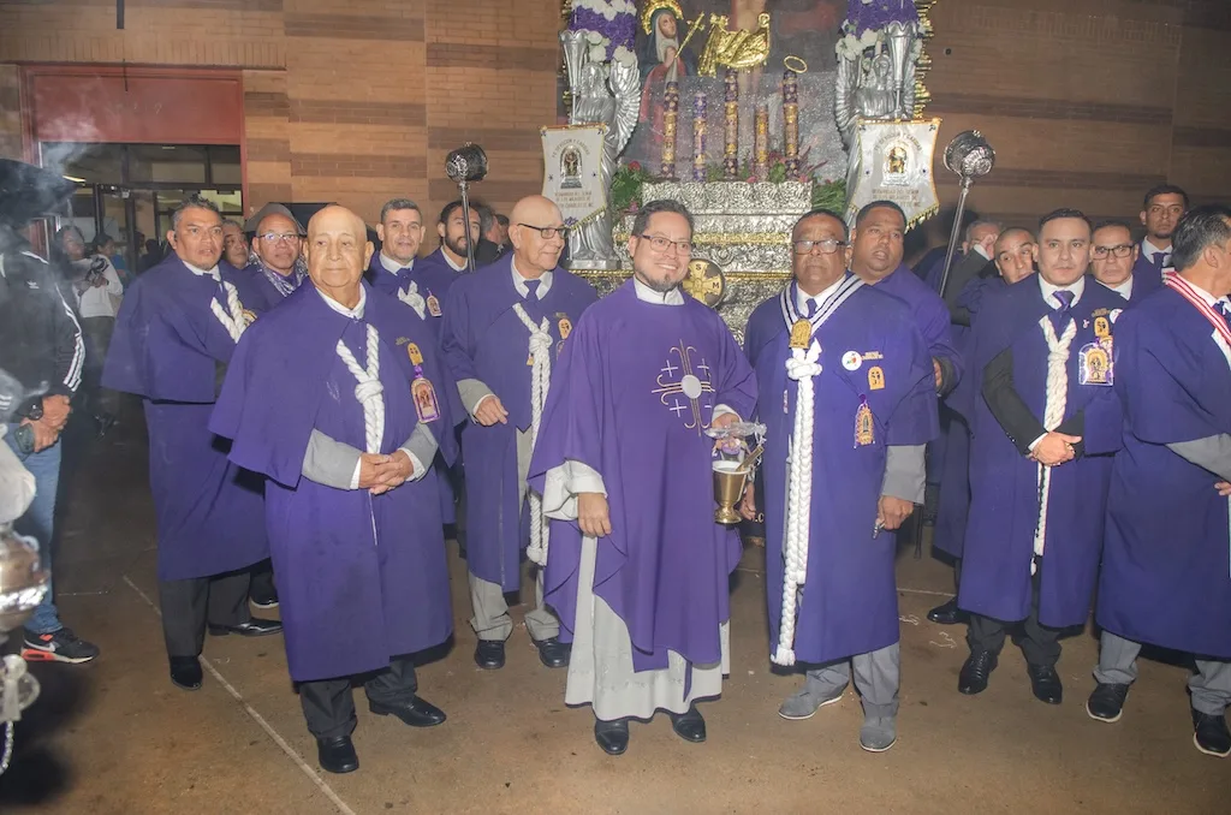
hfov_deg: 70.6
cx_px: 616
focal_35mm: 26
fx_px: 870
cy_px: 408
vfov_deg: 50.2
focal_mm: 17
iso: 1000
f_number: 10
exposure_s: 1/640
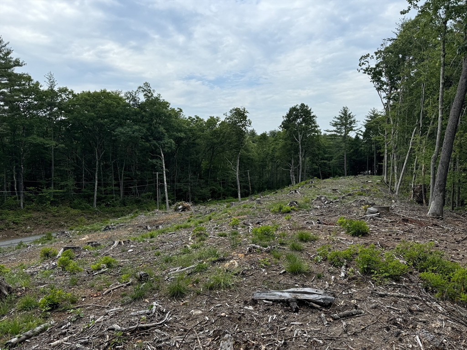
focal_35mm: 24
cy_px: 175
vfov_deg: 56.8
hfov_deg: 71.6
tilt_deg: -4.2
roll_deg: -0.2
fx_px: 324
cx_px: 234
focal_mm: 6.76
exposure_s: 1/2331
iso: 80
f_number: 1.78
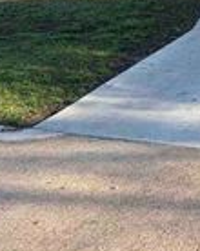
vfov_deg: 19.2
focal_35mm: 92
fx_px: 682
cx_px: 195
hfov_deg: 16.4
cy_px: -79
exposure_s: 1/1196
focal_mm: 5.96
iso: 64
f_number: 1.6
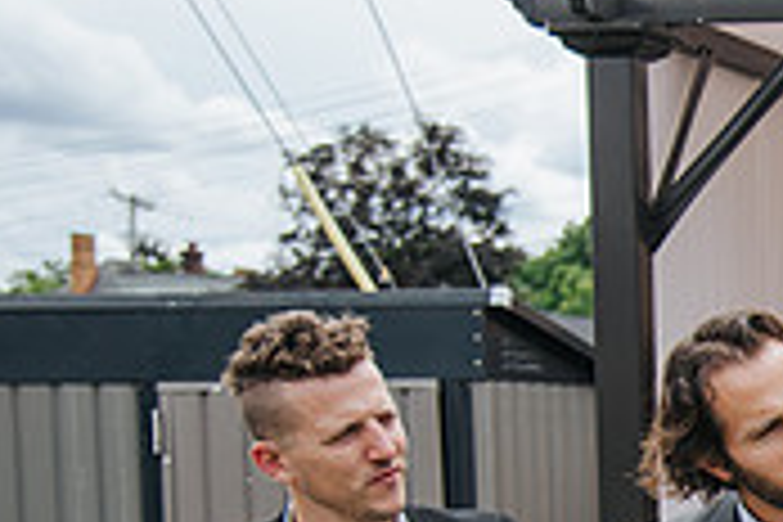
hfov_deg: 14.1
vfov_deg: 10.0
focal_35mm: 135
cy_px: 658
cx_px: 1235
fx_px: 2936
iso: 100
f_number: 4
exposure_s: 1/400
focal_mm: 38
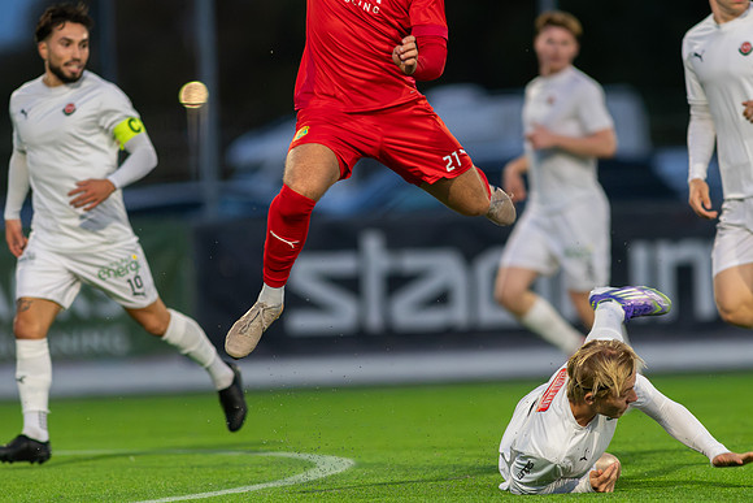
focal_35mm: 462
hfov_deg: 4.5
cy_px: 252
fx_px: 9671
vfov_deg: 3.0
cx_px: 376
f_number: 3.2
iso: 8000
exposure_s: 1/800
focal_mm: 300
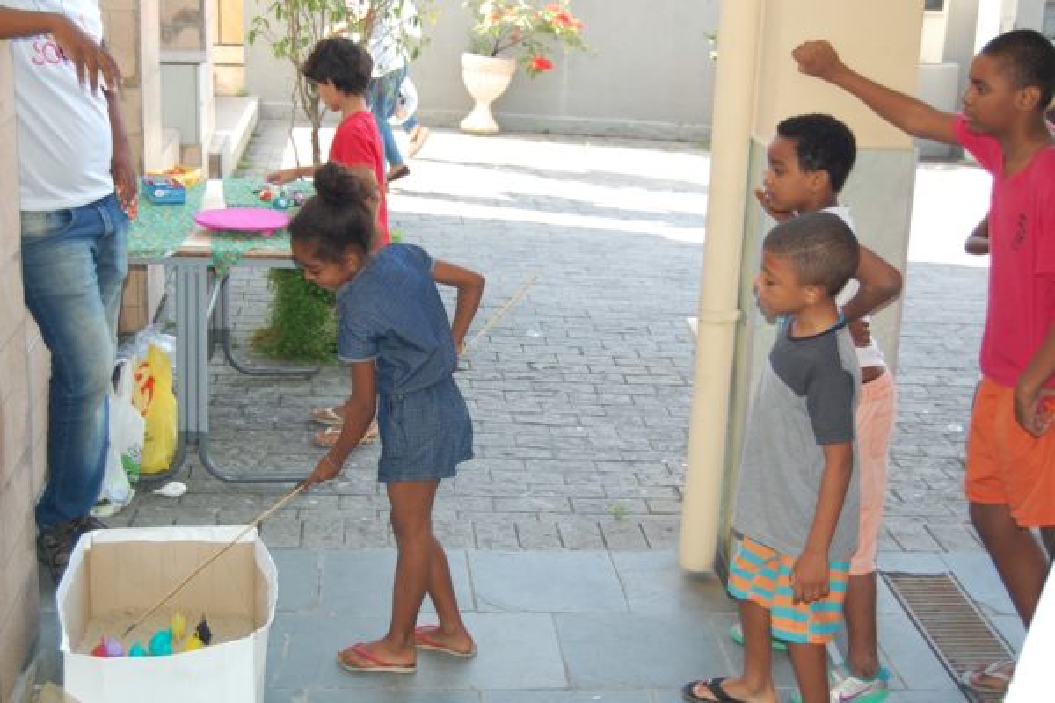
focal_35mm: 48
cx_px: 528
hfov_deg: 41.1
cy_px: 352
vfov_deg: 28.1
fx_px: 1407
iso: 400
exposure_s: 1/160
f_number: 4.5
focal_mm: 32
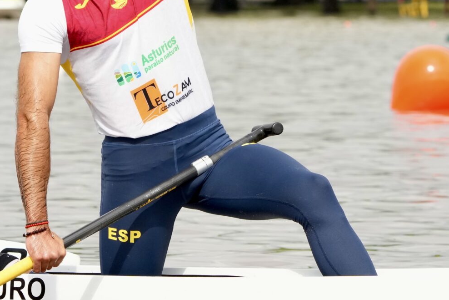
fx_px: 6461
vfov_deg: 2.7
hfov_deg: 4.0
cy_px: -8
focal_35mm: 518
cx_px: 61
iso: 1250
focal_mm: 200
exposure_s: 1/1600
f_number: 9
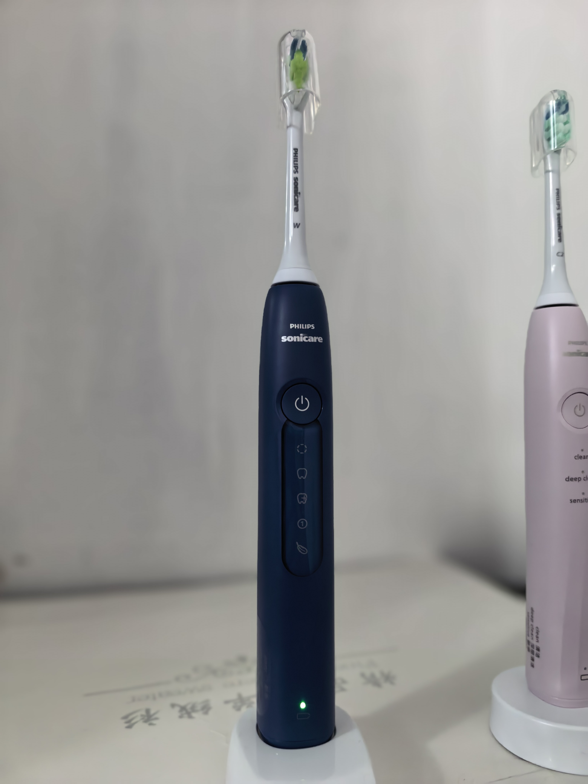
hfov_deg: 56.8
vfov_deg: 71.6
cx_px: 294
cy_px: 392
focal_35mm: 24
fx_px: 544
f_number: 2
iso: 800
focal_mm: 5.75
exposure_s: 1/33.3
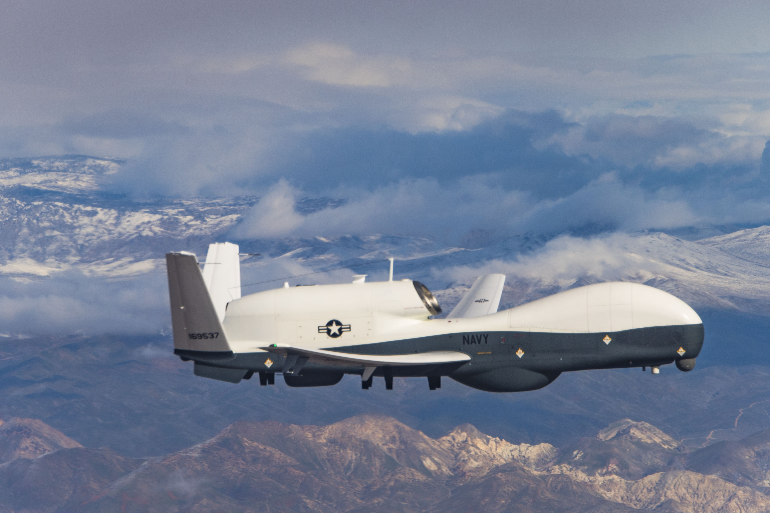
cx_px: 432
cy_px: 266
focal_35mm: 230
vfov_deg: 6.0
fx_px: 4919
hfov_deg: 8.9
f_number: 5.6
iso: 100
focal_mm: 180
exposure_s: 1/1250
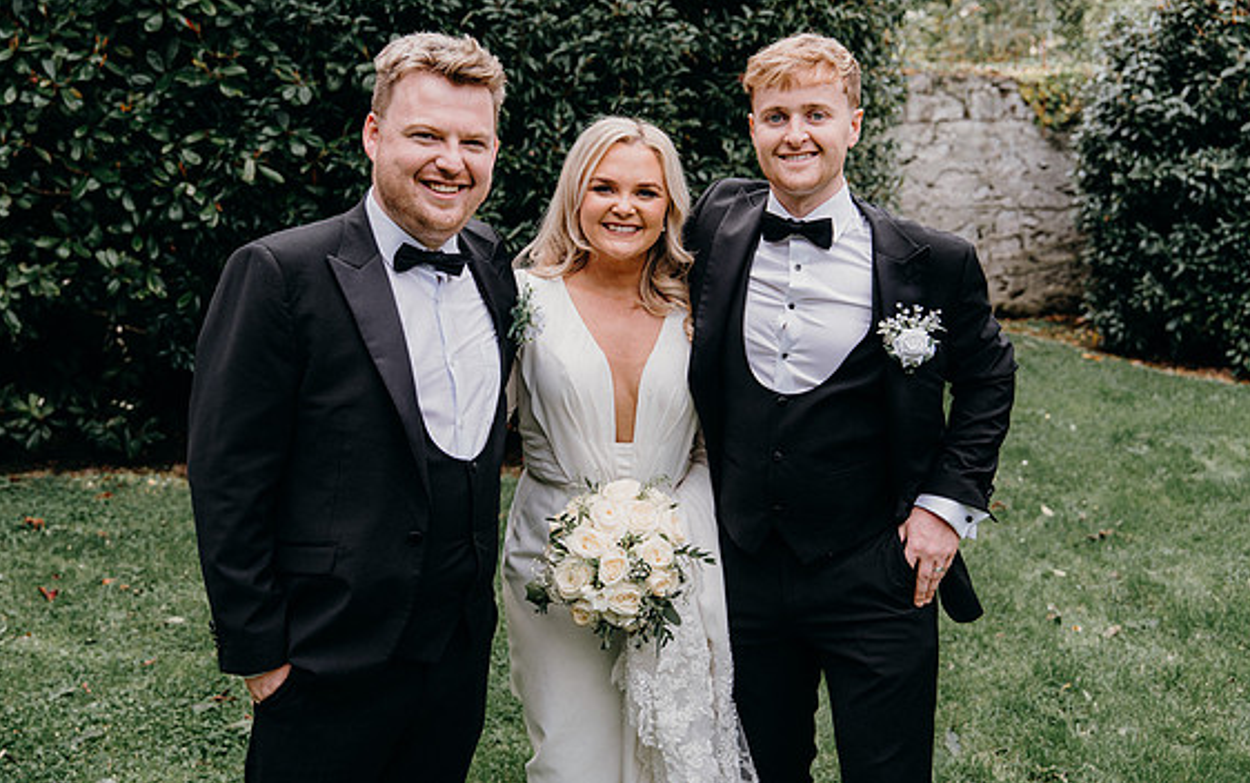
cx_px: 623
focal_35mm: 41
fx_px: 1398
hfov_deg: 48.2
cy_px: 357
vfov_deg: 31.3
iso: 125
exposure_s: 1/200
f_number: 3.5
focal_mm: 39
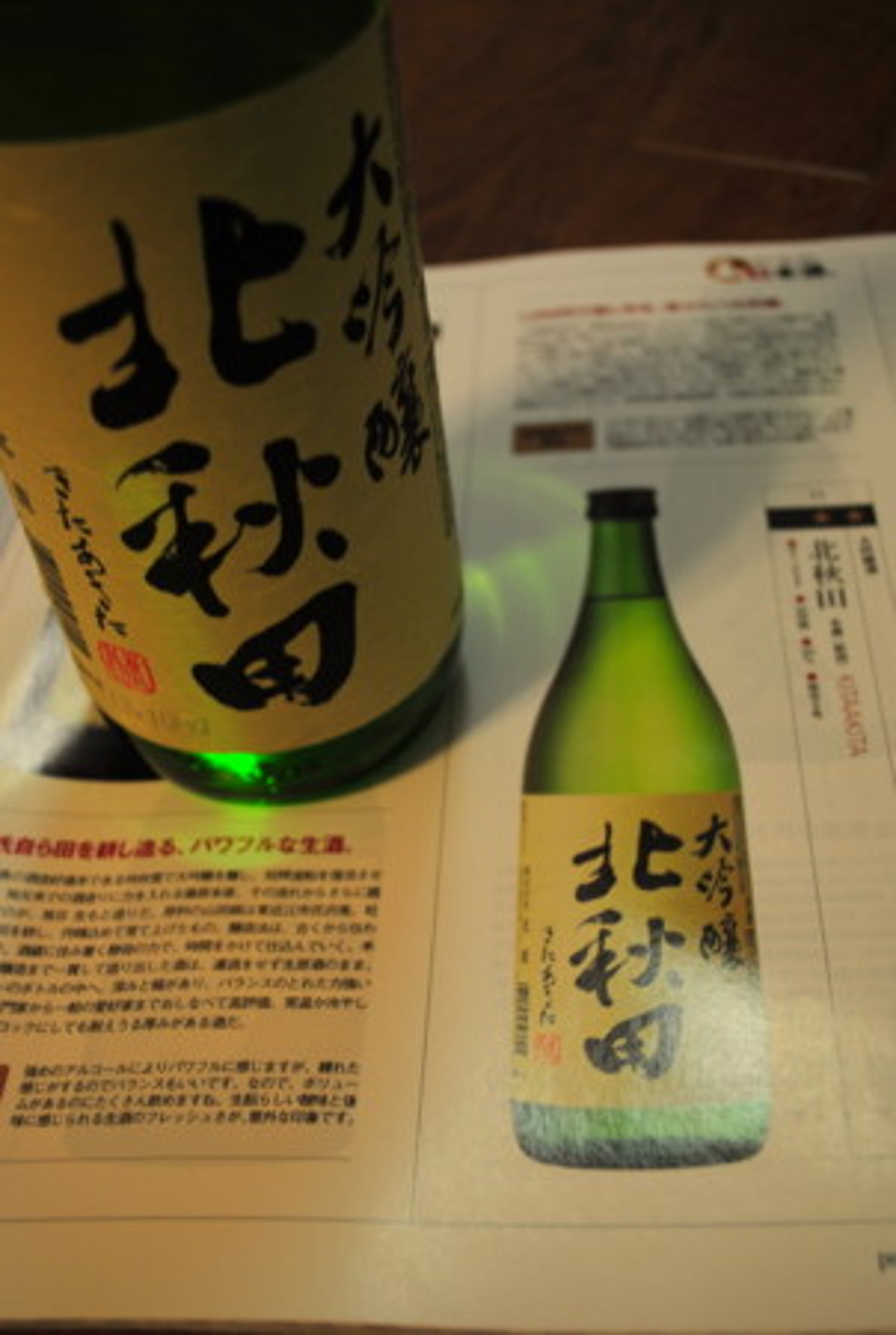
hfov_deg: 32.0
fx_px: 1561
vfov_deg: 46.3
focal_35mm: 42
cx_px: 448
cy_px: 668
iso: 220
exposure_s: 1/8
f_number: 4.5
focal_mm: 28
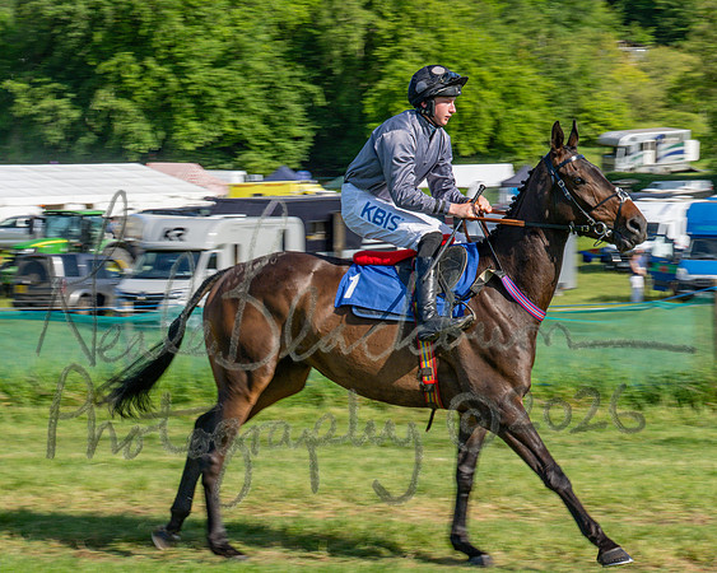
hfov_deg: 16.3
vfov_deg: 13.0
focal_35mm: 118
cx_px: 358
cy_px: 286
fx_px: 2510
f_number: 16
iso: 100
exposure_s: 1/160
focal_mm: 70
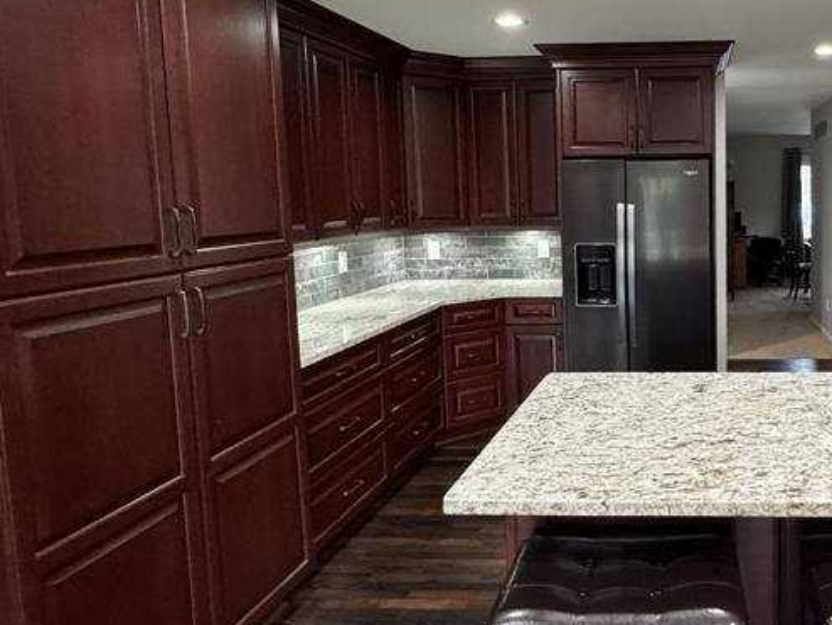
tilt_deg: -4.6
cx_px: 672
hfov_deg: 56.9
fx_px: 697
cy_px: 254
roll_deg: +0.1
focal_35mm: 29
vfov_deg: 48.0
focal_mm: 2.22
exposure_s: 1/60
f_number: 2.2
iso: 500
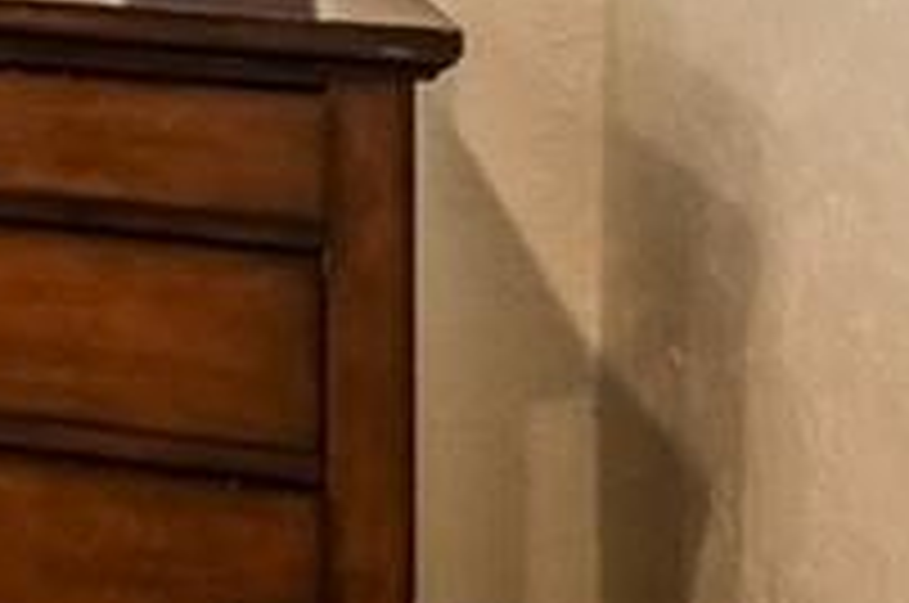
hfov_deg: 9.0
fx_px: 3302
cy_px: -531
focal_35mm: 131
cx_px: -2421
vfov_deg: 9.8
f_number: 11
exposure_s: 1/8
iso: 400
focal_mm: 16.5
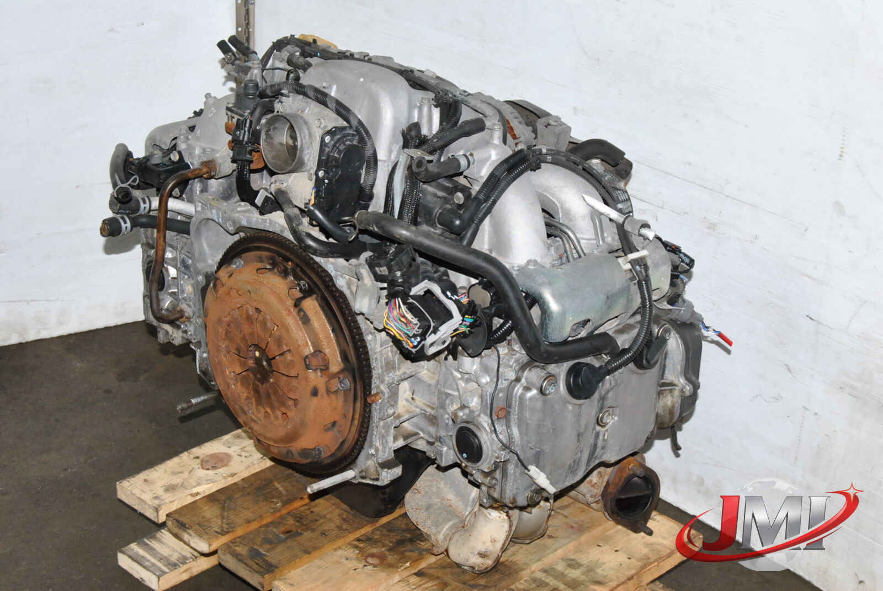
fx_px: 1658
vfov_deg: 20.2
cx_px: 442
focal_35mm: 68
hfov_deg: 29.8
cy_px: 296
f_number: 11
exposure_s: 1/200
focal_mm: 45
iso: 800
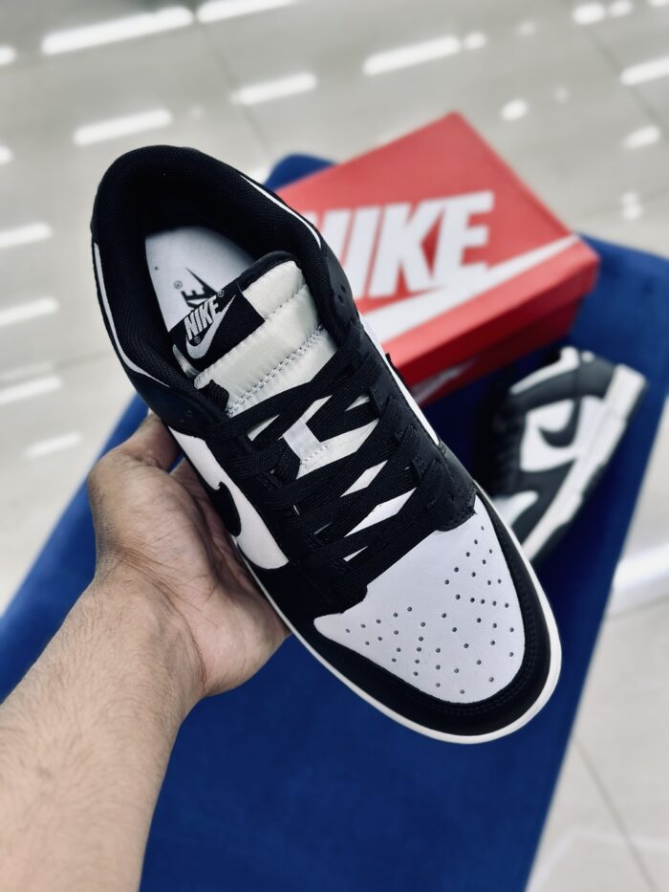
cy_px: 446
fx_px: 1237
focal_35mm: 48
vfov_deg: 39.7
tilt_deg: -56.9
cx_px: 334
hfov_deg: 30.3
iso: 80
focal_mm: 6.86
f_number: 1.78
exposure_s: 1/100
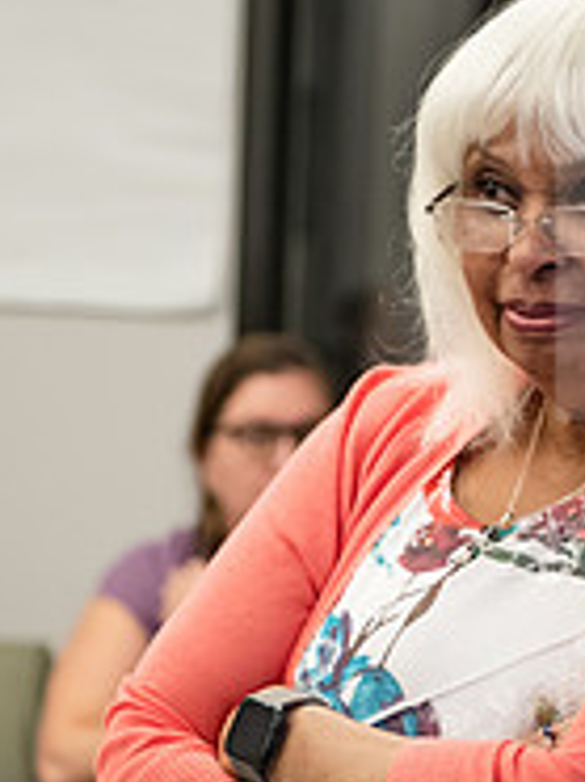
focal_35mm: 180
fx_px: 4065
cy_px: 578
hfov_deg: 8.2
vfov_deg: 11.0
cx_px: 429
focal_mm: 60
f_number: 2.8
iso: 1000
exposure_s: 1/200
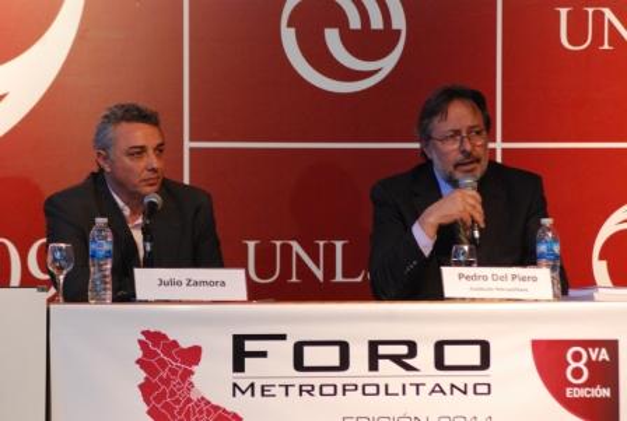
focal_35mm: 218
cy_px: 210
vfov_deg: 6.4
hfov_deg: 9.4
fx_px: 3797
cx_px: 314
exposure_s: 1/60
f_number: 5.6
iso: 1600
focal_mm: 145
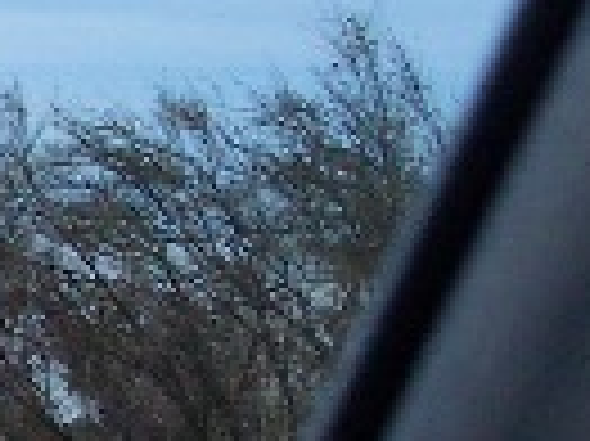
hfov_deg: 7.9
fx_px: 3951
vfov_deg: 6.4
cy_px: 225
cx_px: -856
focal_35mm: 232
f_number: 4.8
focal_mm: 8
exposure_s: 1/700
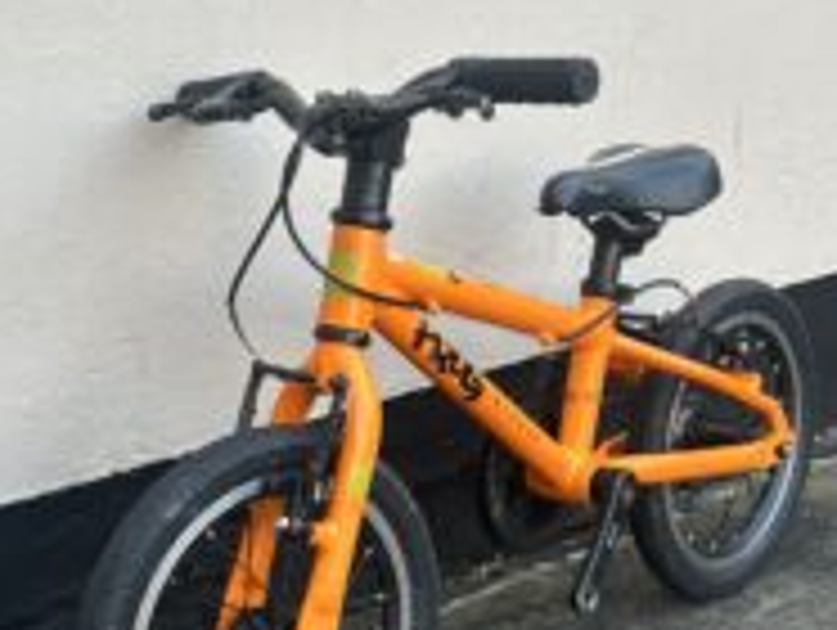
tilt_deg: -19.5
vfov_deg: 21.9
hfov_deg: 28.9
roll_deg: +1.6
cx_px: 346
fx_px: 1622
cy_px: 428
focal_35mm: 67
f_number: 1.5
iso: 50
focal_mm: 5.7
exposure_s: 1/307
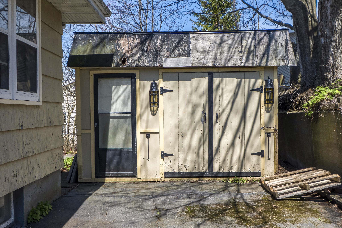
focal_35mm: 36
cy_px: 114
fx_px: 342
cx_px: 171
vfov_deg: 36.9
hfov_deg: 53.1
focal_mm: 24
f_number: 6.3
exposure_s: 1/1600
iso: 400
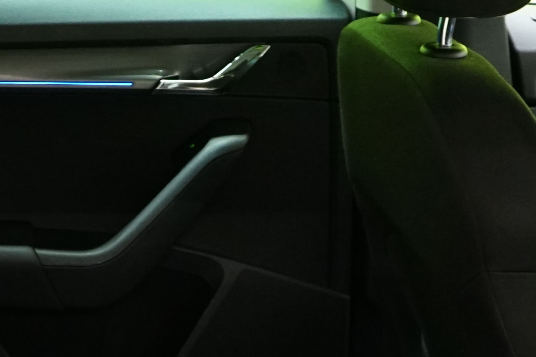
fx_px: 1608
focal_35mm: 108
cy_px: 584
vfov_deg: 11.9
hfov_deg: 18.8
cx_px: 126
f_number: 3.5
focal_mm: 28
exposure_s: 1/30
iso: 2000
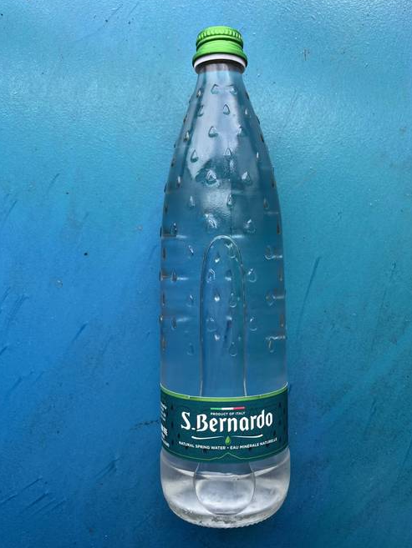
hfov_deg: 48.2
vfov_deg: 61.6
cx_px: 226
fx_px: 460
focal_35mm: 29
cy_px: 287
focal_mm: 5.1
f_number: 1.6
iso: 50
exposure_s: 1/307
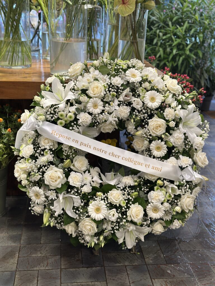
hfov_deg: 30.3
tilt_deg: -19.5
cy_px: 143
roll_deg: -2.5
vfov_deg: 39.7
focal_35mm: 48
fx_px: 398
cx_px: 108
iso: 125
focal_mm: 6.86
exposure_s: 1/50
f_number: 1.78
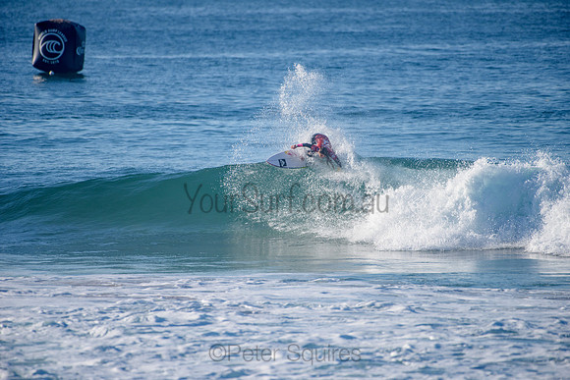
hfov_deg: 4.1
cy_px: 190
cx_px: 285
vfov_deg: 2.8
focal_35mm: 500
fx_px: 7918
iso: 125
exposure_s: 1/1600
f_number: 5.6
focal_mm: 500
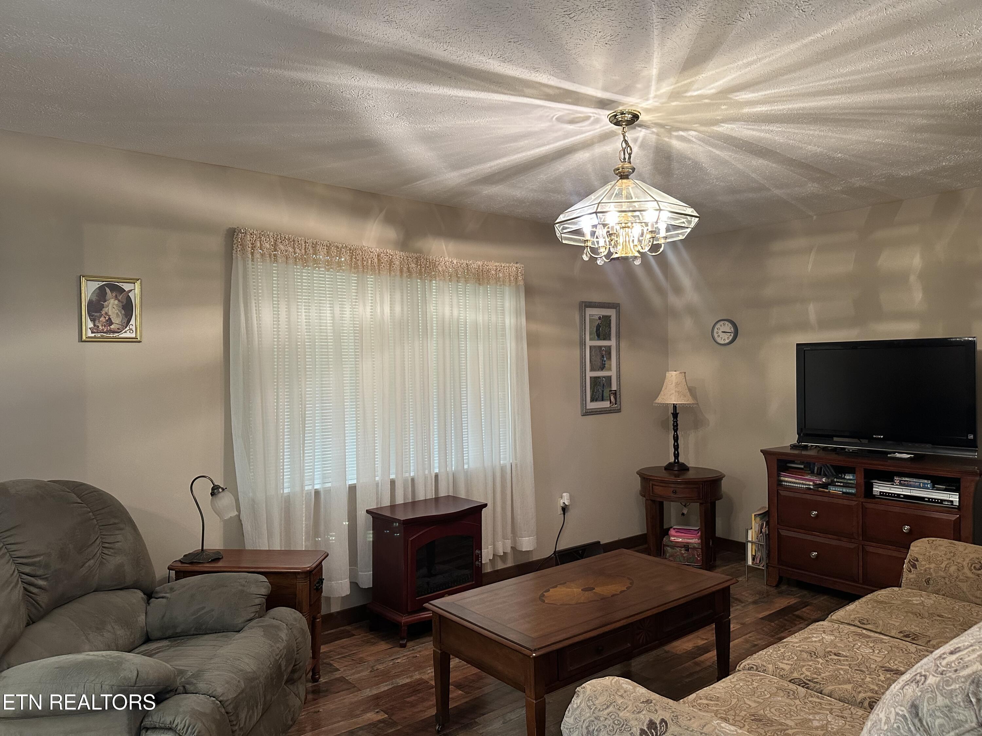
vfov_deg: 56.8
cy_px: 368
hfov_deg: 71.6
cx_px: 491
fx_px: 681
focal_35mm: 24
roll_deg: +0.8
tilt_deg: +0.0
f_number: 1.78
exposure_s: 1/60
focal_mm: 6.86
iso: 320
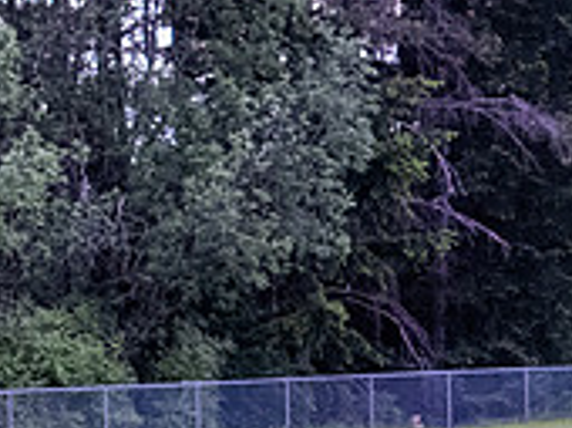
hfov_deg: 6.1
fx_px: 5313
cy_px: 350
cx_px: -376
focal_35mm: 322
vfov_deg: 4.6
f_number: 2.8
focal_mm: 46
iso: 5000
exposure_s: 1/1250
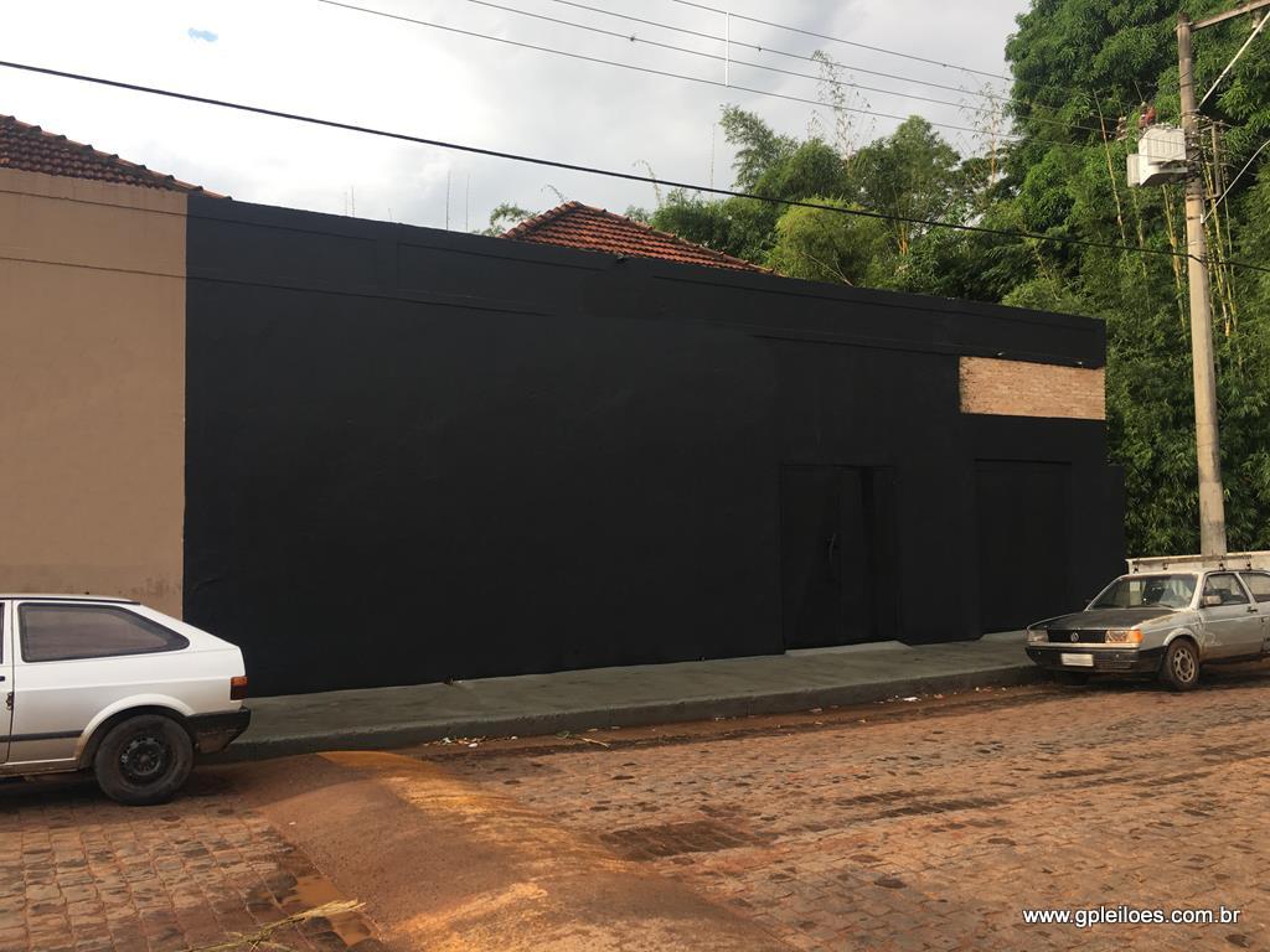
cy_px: 476
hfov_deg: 61.7
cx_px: 635
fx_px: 1064
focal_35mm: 29
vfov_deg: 48.2
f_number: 2.2
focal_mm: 4.2
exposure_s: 1/363
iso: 25
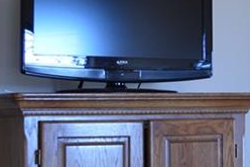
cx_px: 295
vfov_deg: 8.5
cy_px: 63
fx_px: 1117
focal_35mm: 161
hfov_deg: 12.5
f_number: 4.2
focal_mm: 26
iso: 400
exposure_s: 1/30
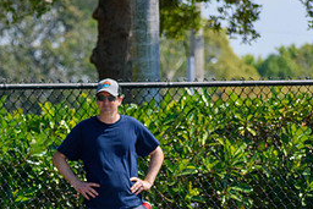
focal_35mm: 526
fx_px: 4576
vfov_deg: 2.6
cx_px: -23
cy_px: 182
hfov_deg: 3.9
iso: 320
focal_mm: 155
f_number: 5.6
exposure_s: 1/2000
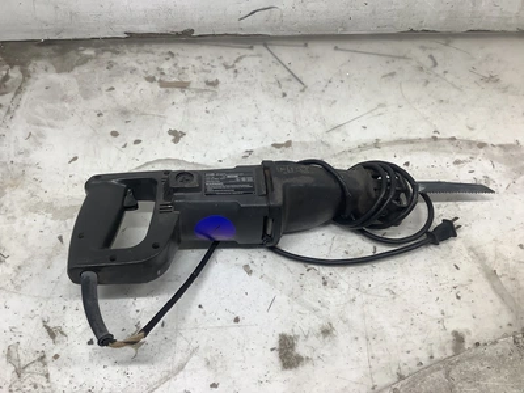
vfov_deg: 45.4
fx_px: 469
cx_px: 262
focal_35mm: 31
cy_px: 196
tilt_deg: -51.1
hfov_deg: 58.4
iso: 80
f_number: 2.4
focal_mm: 3.3
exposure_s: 1/120
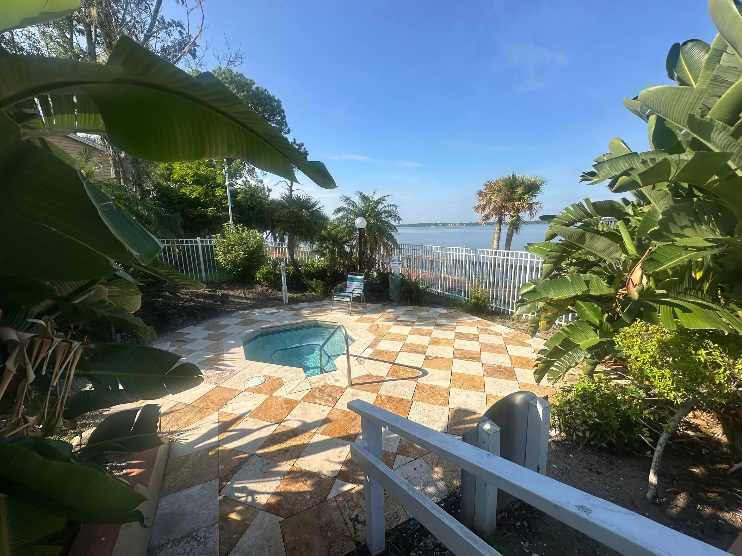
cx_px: 371
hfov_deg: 102.1
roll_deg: +1.3
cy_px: 278
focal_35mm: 14
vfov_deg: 85.7
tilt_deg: -9.6
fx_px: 300
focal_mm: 2.22
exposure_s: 1/1855
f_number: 2.2
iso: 40
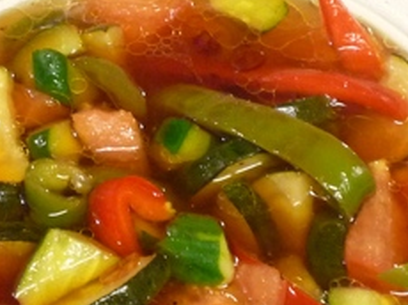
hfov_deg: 13.5
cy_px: 197
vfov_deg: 10.1
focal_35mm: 146
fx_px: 1719
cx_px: 171
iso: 400
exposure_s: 1/8
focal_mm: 7.8
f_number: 4.3
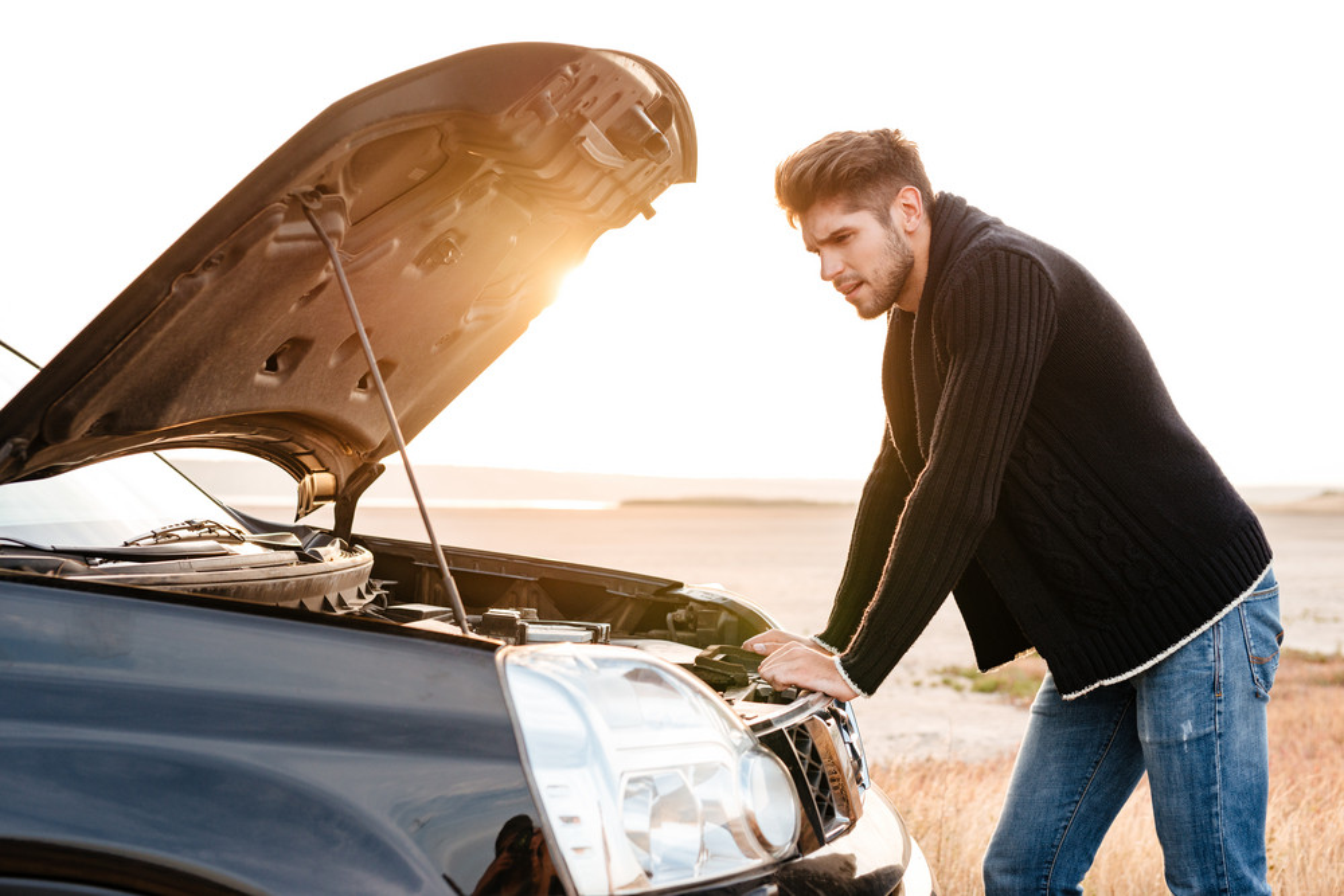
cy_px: 448
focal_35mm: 50
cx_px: 672
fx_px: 1867
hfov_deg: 39.6
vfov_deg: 27.0
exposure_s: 1/320
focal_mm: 50
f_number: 4
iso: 320
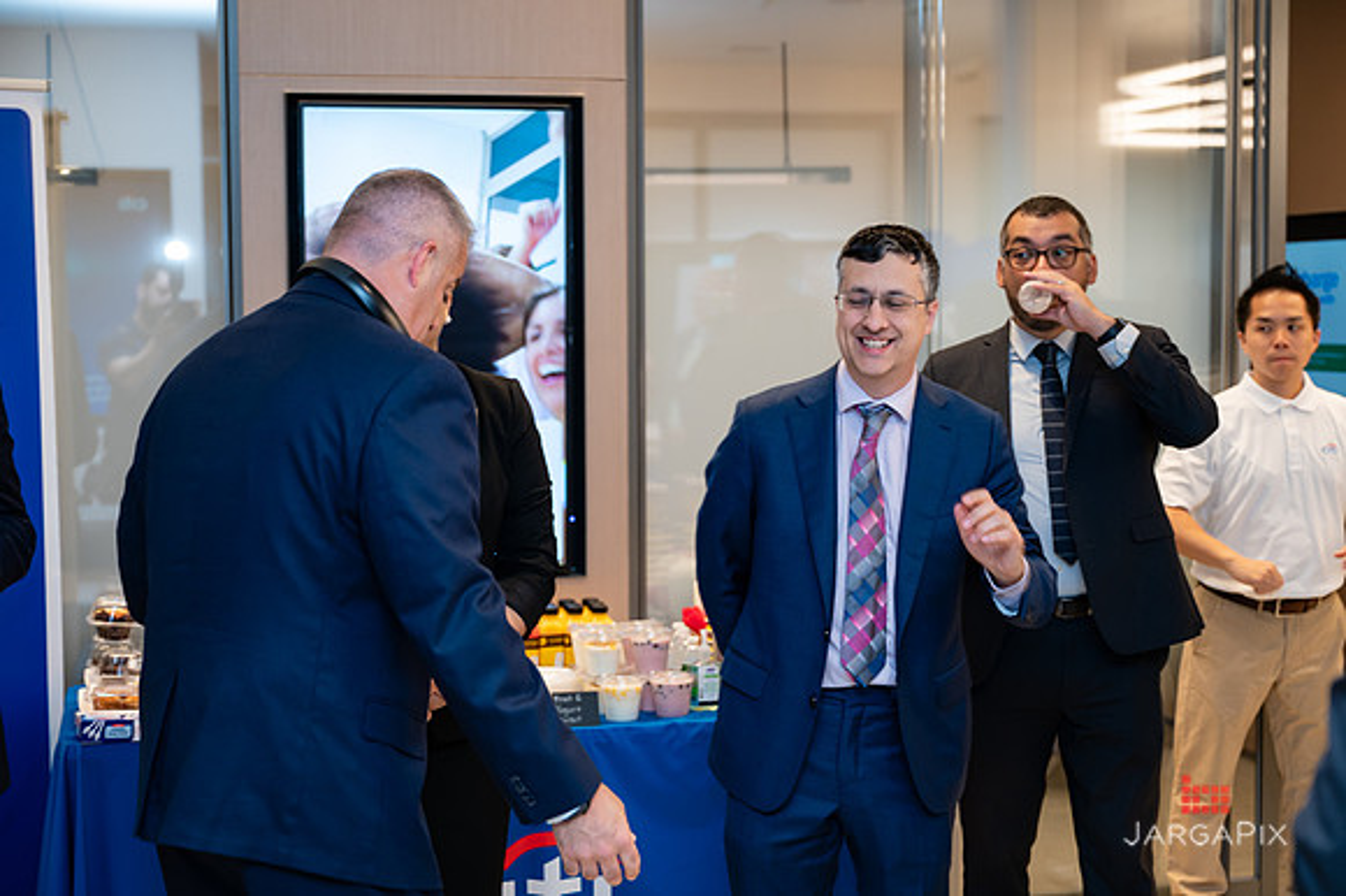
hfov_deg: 33.5
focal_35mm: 60
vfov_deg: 22.7
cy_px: 448
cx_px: 673
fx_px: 2234
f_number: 3.2
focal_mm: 58
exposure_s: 1/160
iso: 400
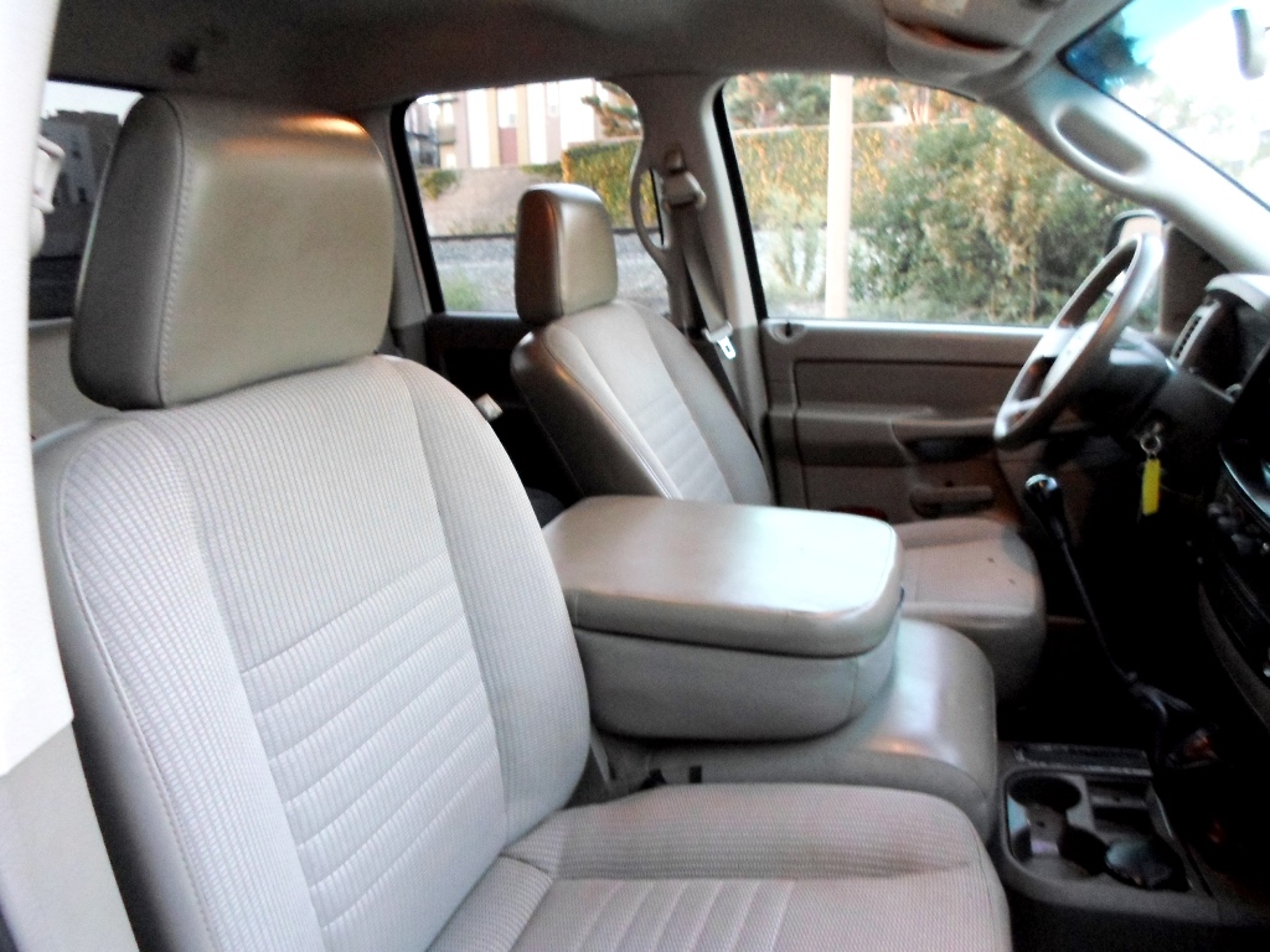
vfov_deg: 54.9
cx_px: 635
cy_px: 476
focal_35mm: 25
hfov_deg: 69.4
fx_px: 917
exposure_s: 1/15
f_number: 2.5
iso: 400
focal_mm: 4.5
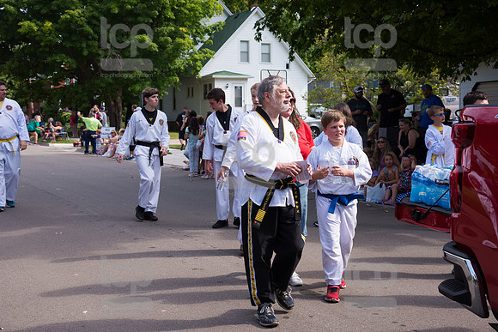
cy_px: 166
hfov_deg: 36.2
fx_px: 761
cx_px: 249
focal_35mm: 55
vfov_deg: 24.6
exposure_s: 1/500
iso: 220
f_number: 6.3
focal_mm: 55
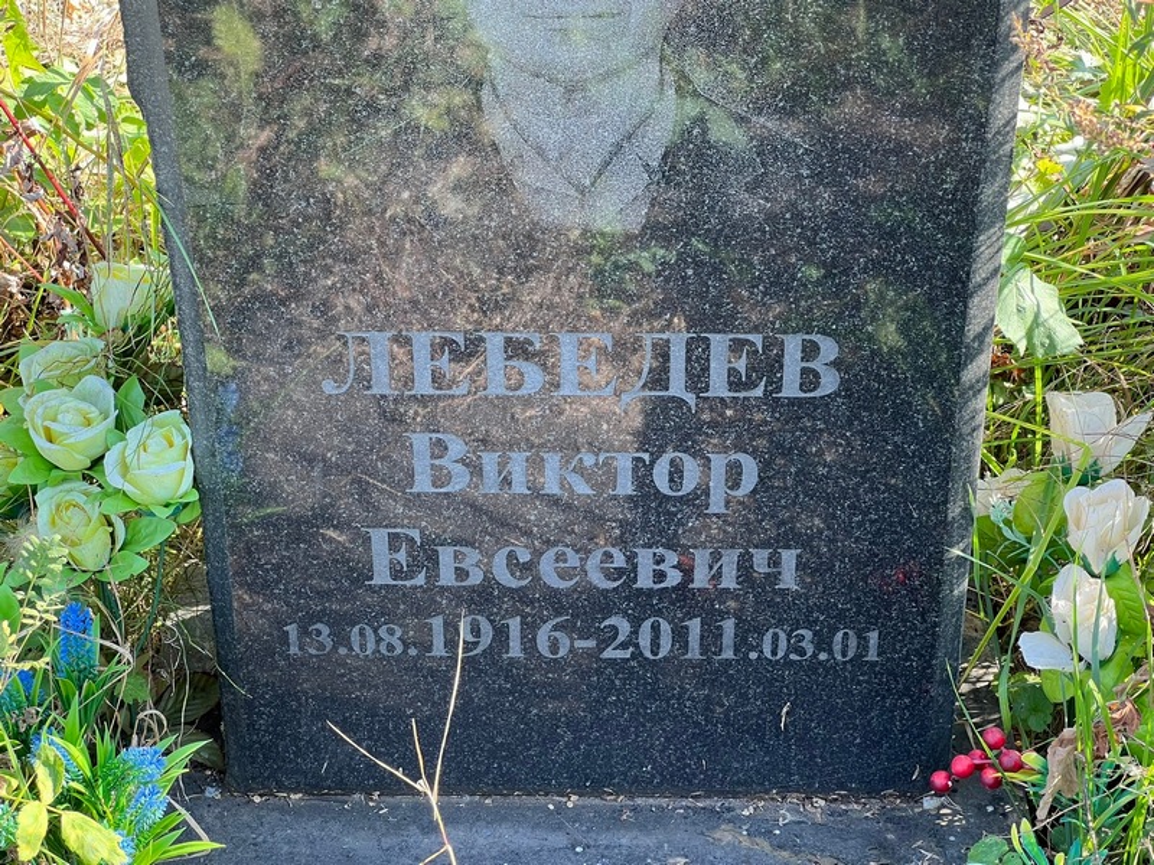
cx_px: 577
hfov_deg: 25.3
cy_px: 432
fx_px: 2567
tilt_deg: -36.0
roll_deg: +1.5
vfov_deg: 19.1
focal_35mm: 77
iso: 64
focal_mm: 9
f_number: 2.8
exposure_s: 1/99
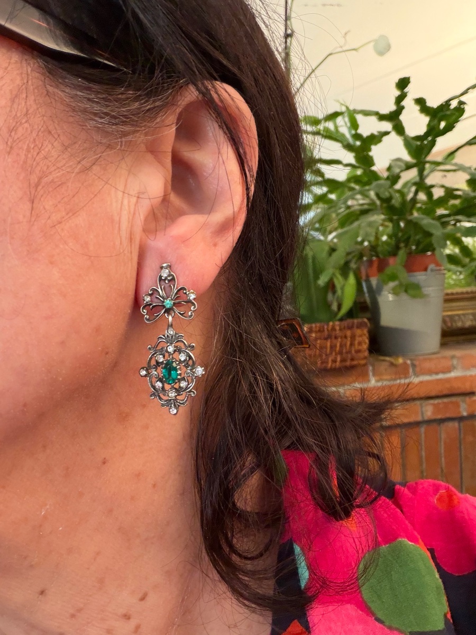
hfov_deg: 46.8
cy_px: 318
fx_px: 550
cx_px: 238
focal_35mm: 30
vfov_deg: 60.0
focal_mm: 2.71
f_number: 1.9
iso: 200
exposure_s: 1/50
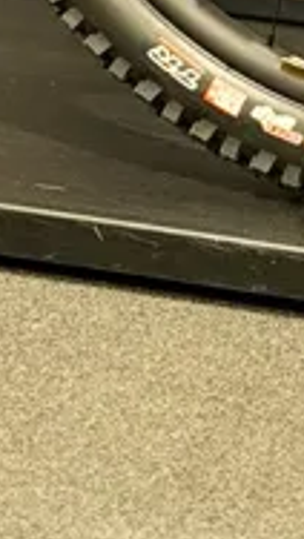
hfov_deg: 4.1
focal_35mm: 296
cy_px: -903
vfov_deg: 6.8
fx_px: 4234
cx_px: -250
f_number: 1.78
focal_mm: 6.76
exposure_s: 1/60
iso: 160
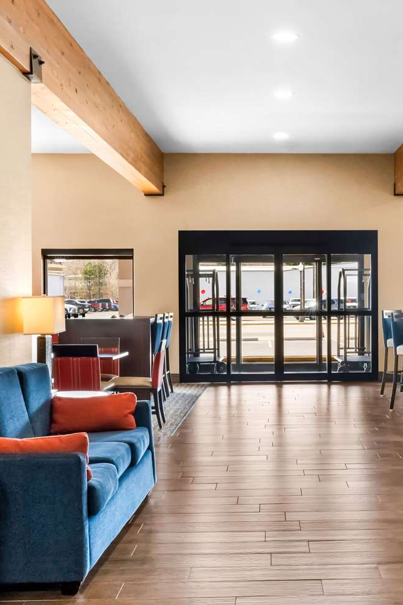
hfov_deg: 27.2
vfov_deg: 40.3
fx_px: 823
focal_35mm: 49
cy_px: 304
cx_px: 297
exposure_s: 1/30
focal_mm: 32
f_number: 11
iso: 8000
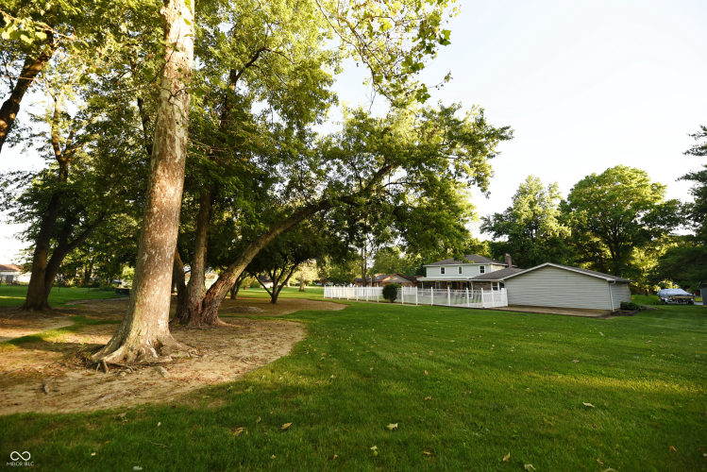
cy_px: 236
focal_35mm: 14
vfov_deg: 81.3
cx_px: 354
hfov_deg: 104.2
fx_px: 275
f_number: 2.8
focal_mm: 14
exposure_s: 1/1600
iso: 640
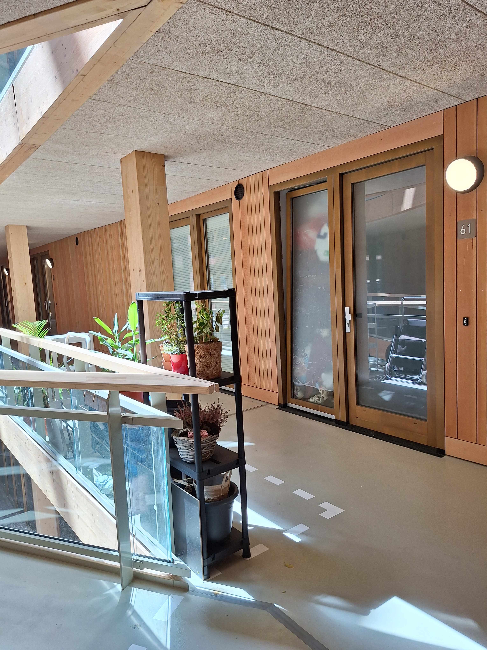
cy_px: 325
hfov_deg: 58.9
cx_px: 244
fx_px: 431
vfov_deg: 73.9
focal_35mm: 23
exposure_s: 1/191
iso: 40
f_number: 1.8
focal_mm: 5.54
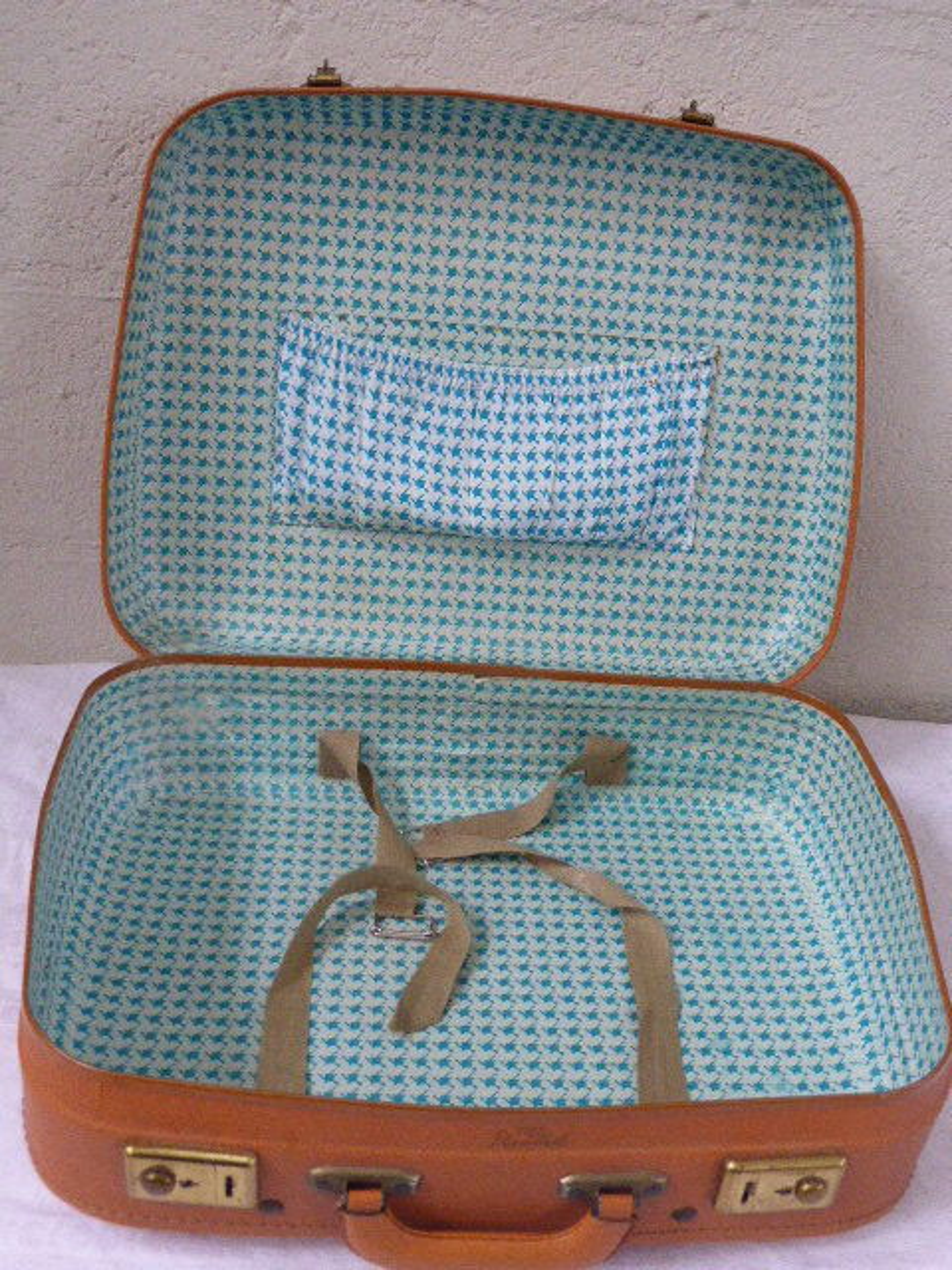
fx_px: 1283
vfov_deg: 52.6
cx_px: 476
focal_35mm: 35
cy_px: 635
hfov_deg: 40.7
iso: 800
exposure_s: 1/60
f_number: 3.7
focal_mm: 6.1
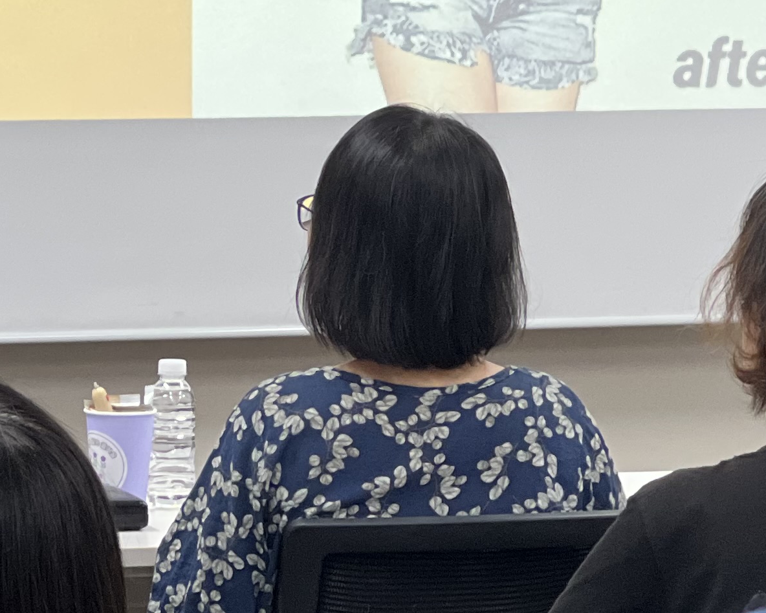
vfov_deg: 6.0
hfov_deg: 7.5
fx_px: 5803
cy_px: -1
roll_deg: -0.3
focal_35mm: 256
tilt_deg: -2.3
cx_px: 216
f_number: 2.8
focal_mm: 9
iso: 200
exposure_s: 1/40
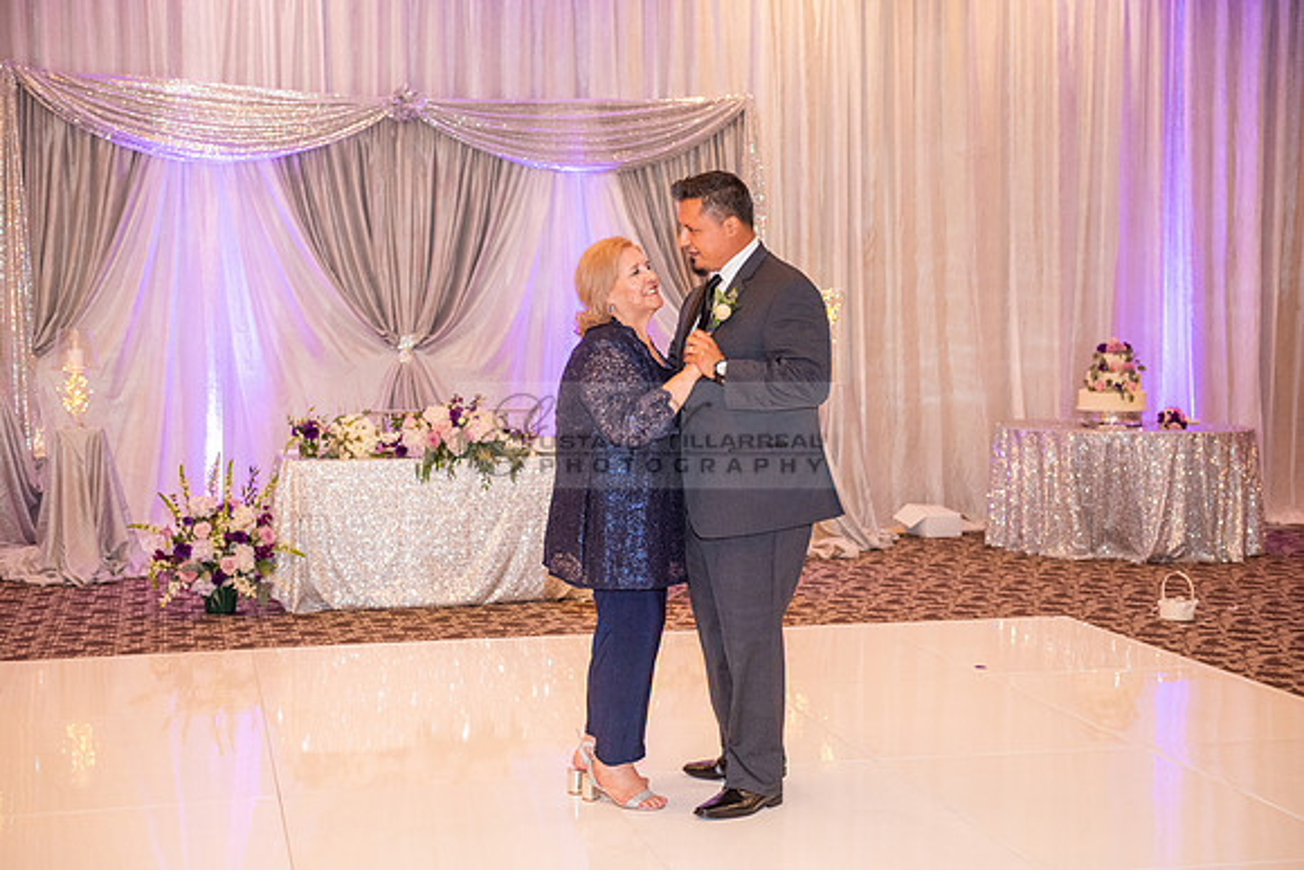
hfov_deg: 38.2
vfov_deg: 26.0
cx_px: 652
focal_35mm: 52
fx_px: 1884
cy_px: 435
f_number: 3.5
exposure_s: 1/160
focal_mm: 52
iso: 1600
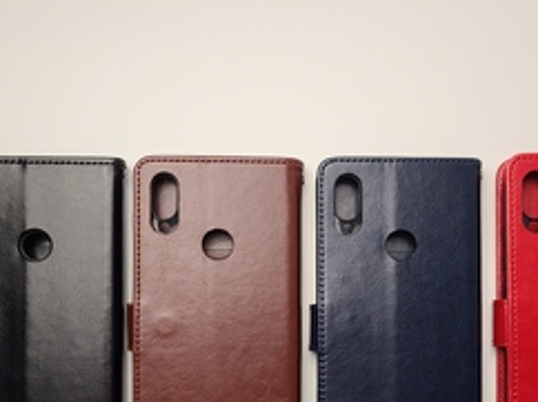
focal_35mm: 43
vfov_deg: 32.5
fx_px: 668
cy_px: 326
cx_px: 307
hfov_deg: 43.8
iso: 80
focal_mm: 5.4
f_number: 1.8
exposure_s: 1/100
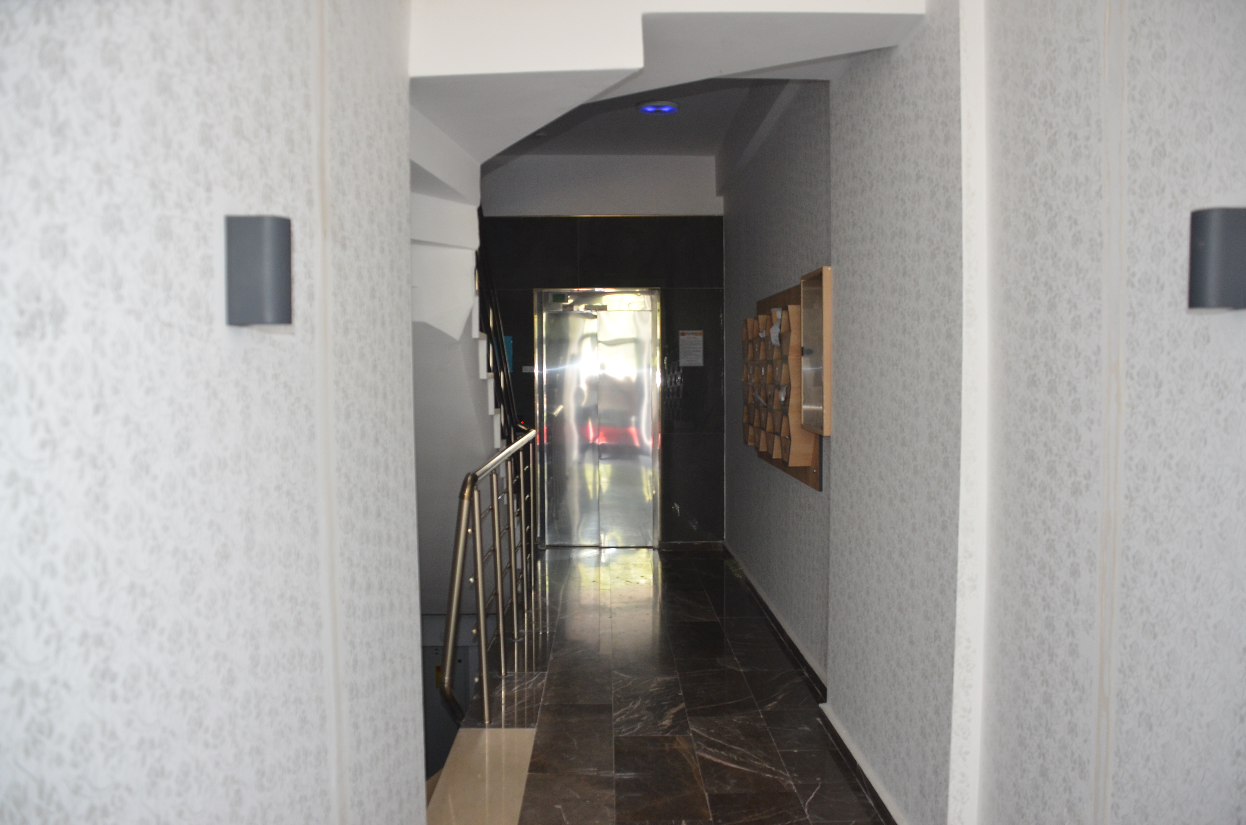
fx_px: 1036
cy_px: 412
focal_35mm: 30
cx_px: 623
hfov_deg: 62.0
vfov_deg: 43.4
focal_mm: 20
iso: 720
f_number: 3.5
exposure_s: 1/60
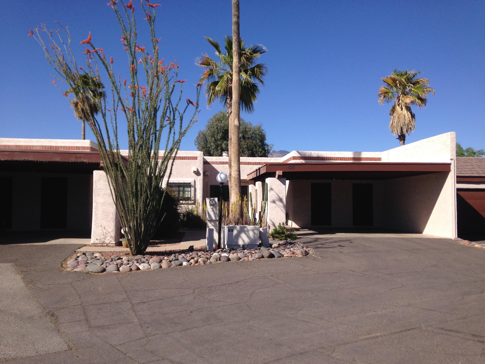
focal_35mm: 33
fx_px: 462
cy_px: 182
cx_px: 242
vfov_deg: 42.9
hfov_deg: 55.4
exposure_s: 1/1938
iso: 50
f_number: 2.4
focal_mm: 4.12
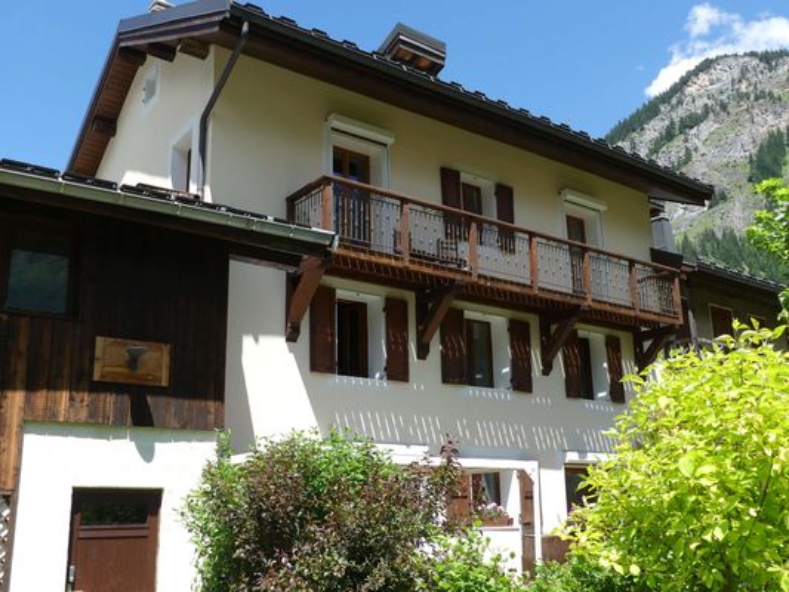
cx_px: 394
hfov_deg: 50.1
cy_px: 296
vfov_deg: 38.7
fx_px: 844
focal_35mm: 37
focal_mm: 6.6
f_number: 4
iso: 100
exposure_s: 1/400
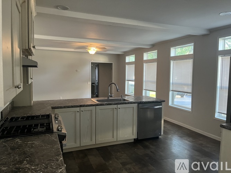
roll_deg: -0.8
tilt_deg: -3.4
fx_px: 173
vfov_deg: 53.0
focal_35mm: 26
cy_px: 86
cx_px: 116
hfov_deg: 67.3
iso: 500
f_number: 1.6
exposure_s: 1/60
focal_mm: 5.1
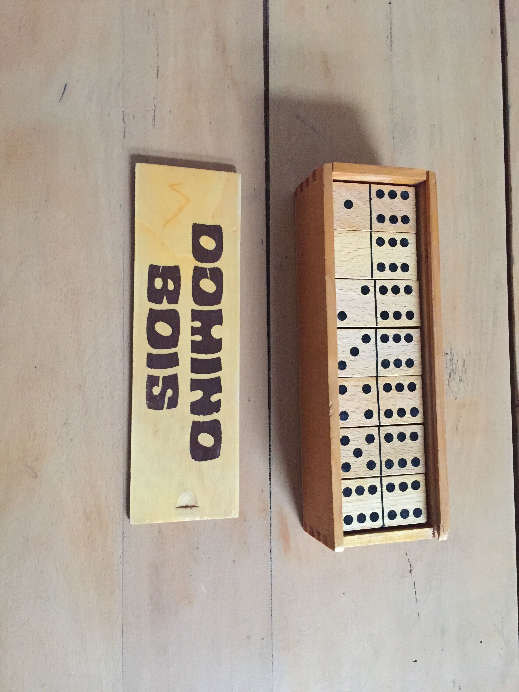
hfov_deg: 48.2
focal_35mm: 29
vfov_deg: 61.7
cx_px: 260
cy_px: 346
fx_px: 580
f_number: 2.2
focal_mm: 4.15
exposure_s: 1/17
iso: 400
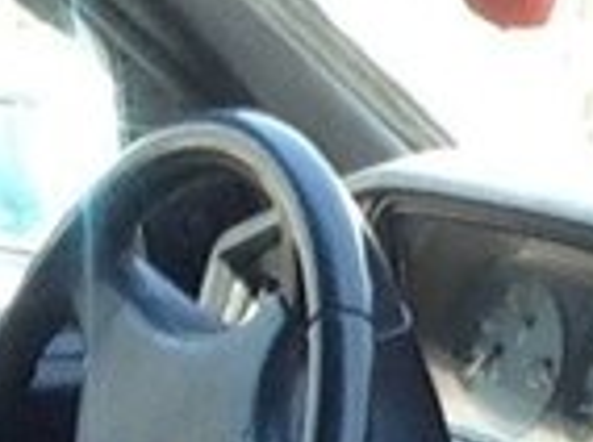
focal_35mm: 163
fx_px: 2788
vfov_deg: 8.5
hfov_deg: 12.0
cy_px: 919
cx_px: 626
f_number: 2.4
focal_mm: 2.18
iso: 50
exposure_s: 1/120
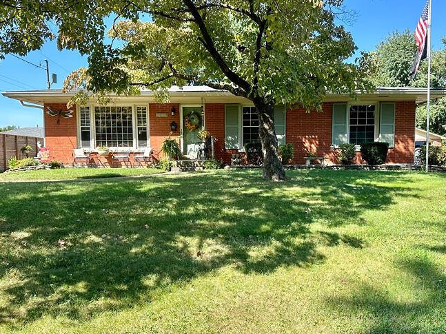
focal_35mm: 31
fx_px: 399
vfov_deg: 45.4
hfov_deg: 58.3
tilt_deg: -4.4
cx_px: 234
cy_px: 182
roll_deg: -0.1
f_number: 1.78
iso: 80
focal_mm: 6.86
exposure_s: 1/1157
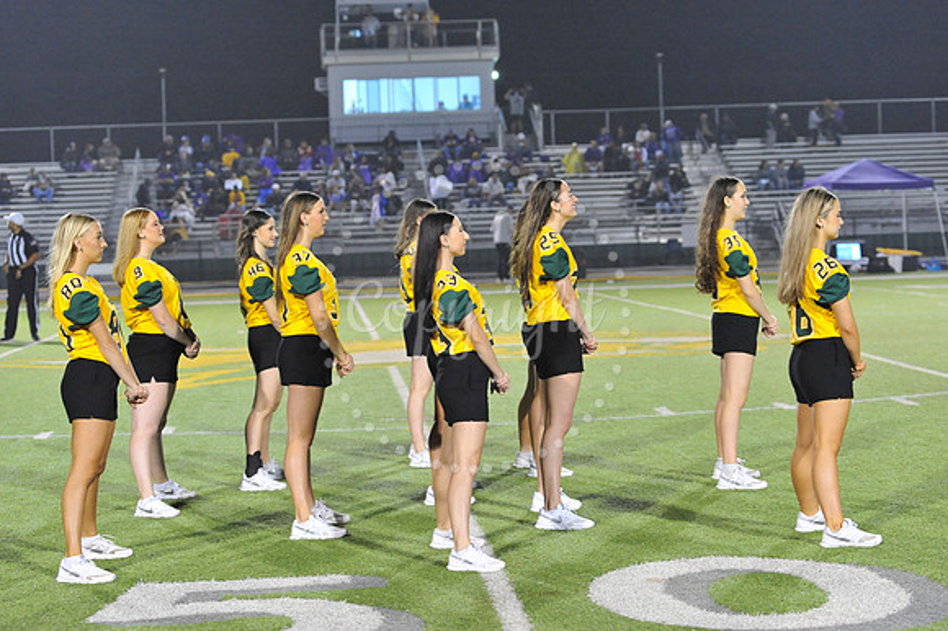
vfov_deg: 14.8
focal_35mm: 92
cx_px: 474
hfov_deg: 22.2
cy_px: 316
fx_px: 2421
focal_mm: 92
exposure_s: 1/160
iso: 4000
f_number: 4
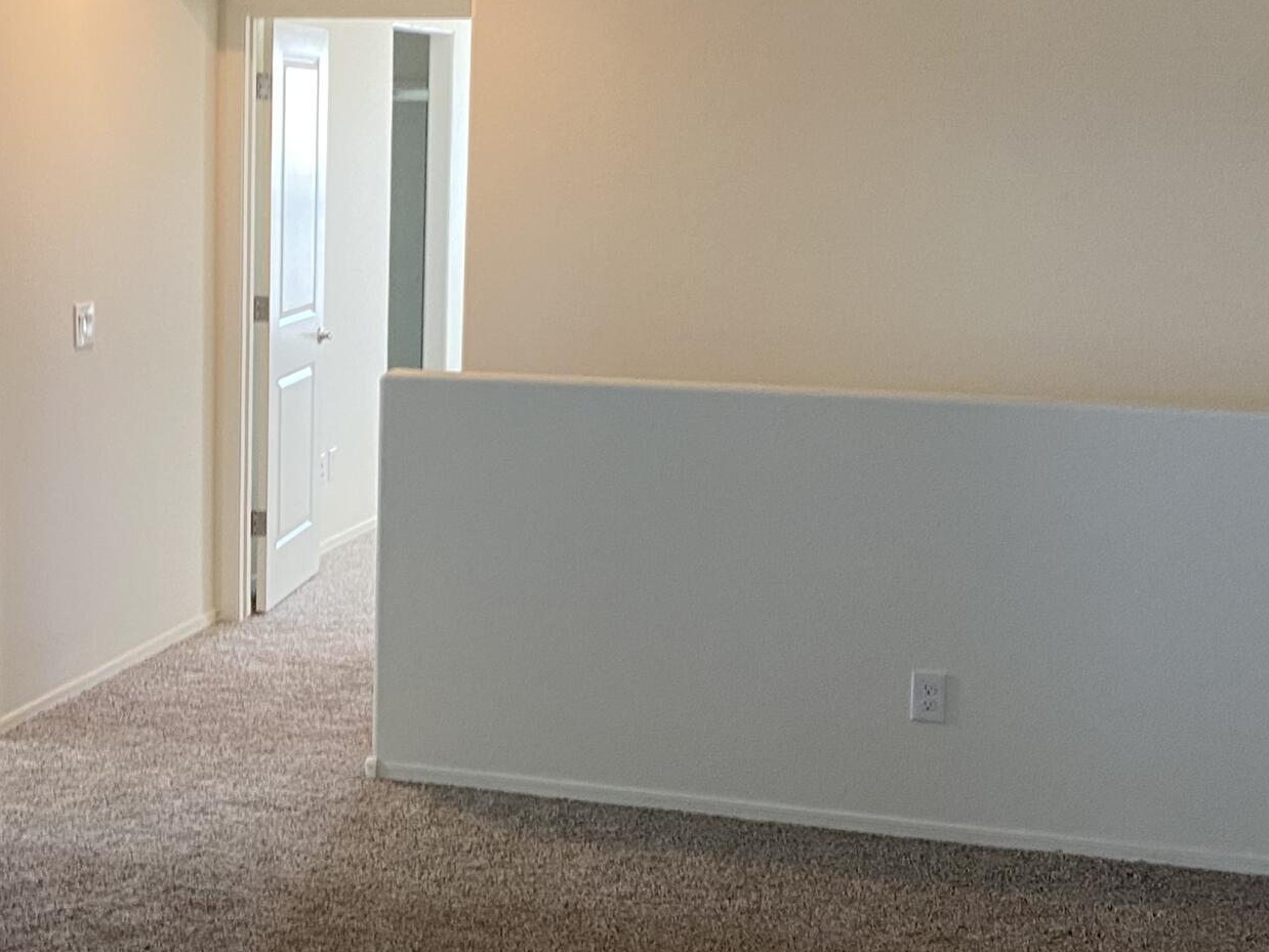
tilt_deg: -4.0
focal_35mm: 63
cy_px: 535
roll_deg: +0.4
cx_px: 372
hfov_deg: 30.4
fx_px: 2310
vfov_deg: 23.3
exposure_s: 1/60
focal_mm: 4.25
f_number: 1.8
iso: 160
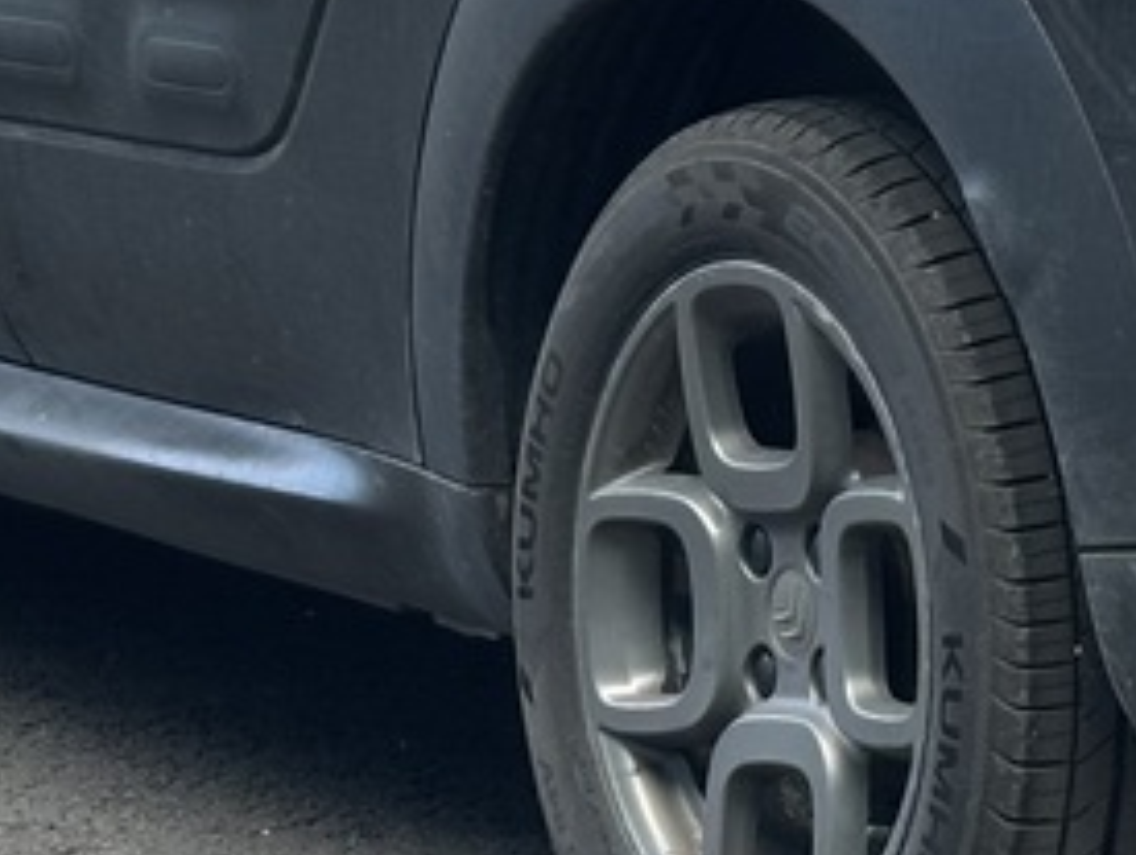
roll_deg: -0.4
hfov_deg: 7.8
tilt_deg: -4.7
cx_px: 1111
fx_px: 8248
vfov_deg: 5.9
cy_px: -442
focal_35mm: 251
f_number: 1.78
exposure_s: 1/331
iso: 64
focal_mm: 6.86
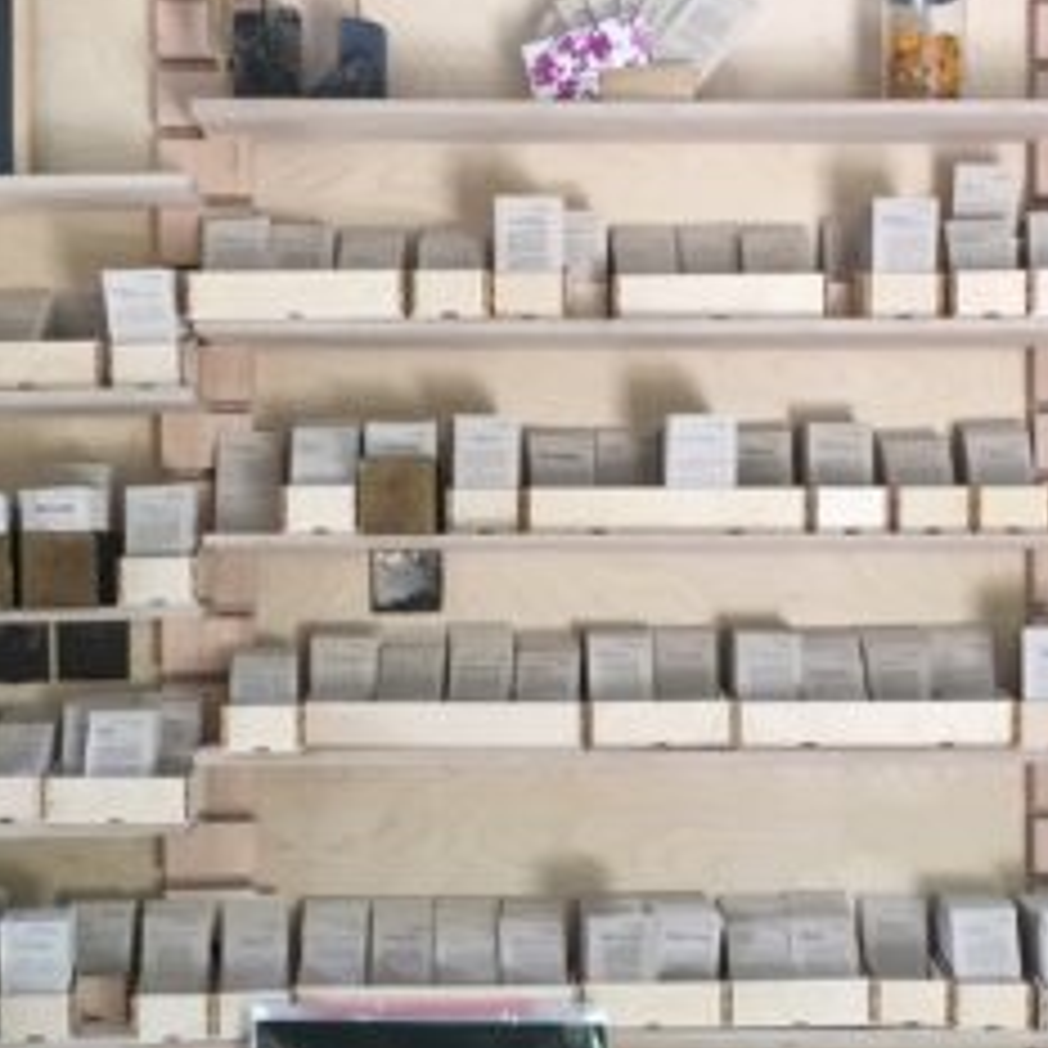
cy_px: 648
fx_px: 1507
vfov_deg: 38.1
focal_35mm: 44
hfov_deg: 38.3
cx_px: 513
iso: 32
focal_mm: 4.15
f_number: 2.2
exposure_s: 1/30
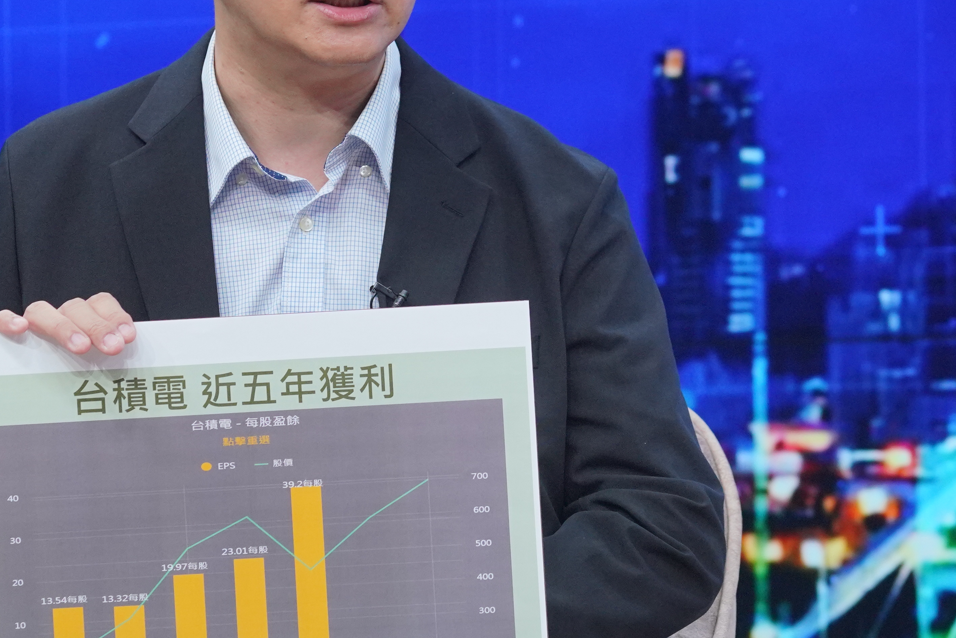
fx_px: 7968
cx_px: 405
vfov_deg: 4.6
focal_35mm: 300
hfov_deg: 6.9
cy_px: 171
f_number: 5
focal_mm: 110
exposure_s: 1/250
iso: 1600
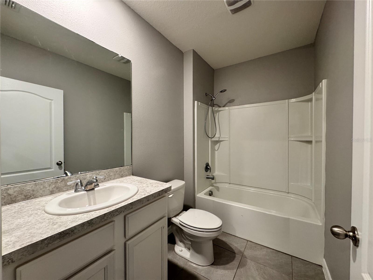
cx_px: 186
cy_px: 140
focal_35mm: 14
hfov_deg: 102.1
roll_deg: -0.3
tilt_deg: -2.2
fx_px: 151
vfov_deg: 85.7
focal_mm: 2.22
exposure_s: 1/60
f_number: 2.2
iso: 320
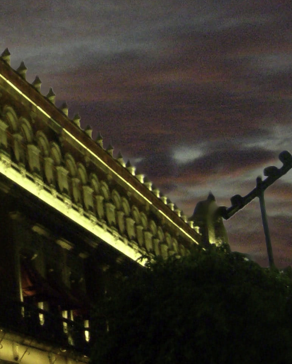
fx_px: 1080
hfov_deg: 14.9
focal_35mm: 100
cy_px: 102
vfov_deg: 19.1
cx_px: -61
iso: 200
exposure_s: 1/8
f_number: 2.8
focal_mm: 5.8
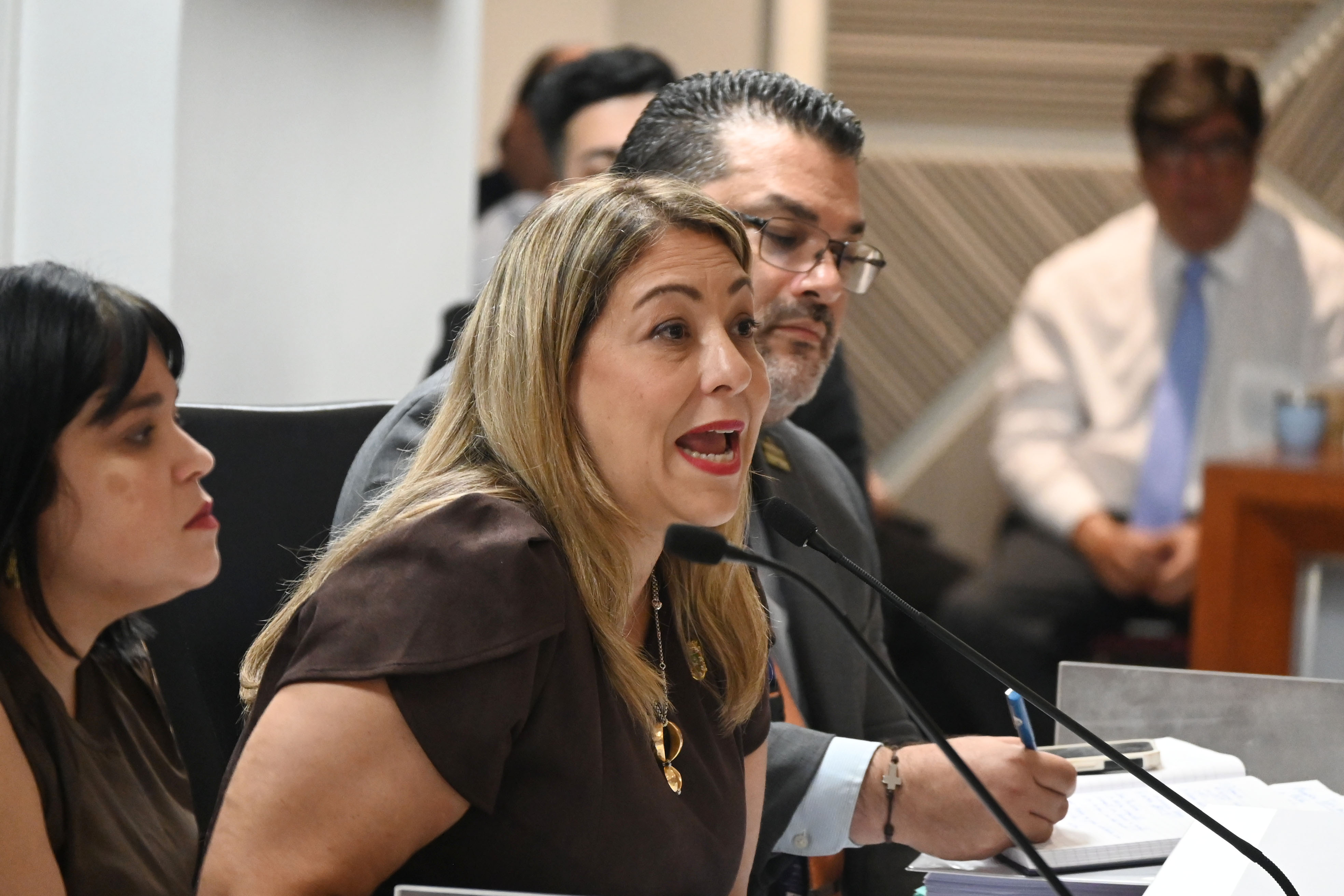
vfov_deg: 5.6
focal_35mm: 247
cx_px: 672
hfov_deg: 8.3
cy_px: 448
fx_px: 9221
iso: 5000
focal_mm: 165
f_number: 5.6
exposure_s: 1/200
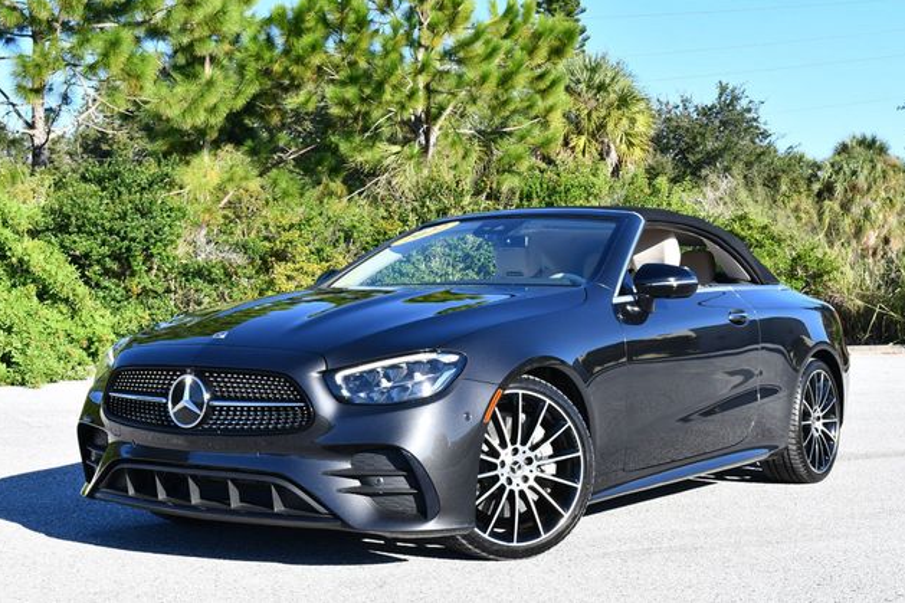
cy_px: 296
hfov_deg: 37.5
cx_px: 455
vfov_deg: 25.5
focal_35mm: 53
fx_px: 1332
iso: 200
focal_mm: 26
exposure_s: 1/250
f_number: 7.1
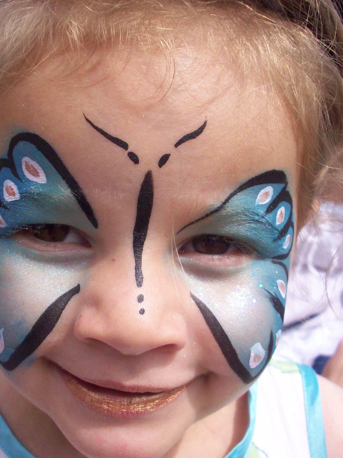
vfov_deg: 38.2
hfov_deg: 29.1
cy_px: 240
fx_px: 661
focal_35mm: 50
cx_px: 152
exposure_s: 1/535
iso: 160
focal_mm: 6.2
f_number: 5.6
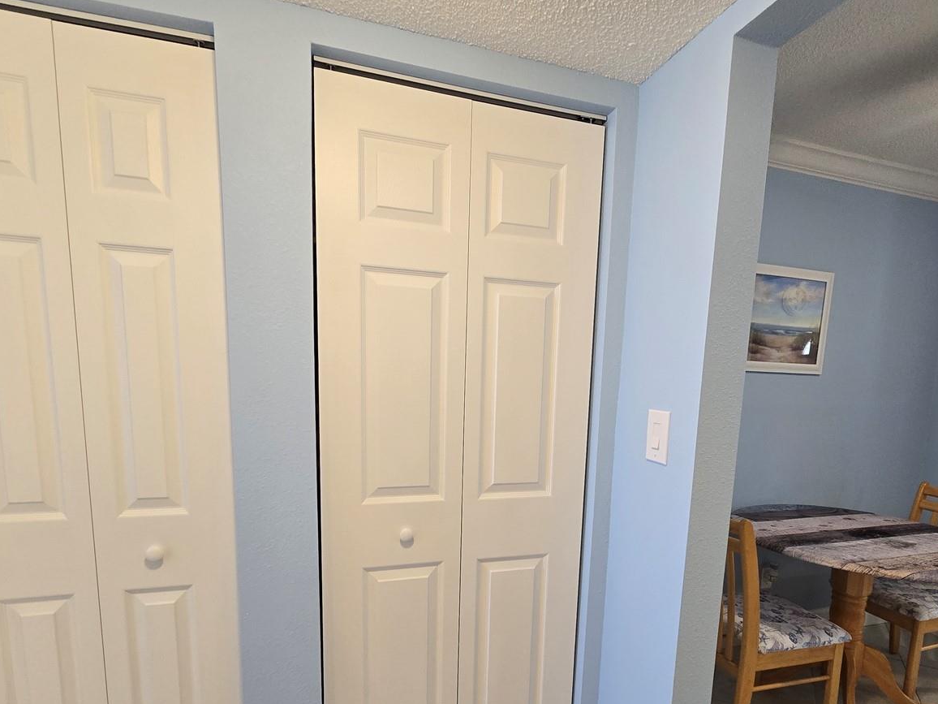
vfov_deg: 70.3
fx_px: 488
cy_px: 447
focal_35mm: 18
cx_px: 517
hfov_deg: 87.5
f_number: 2.2
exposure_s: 1/60
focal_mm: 2.2
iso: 250
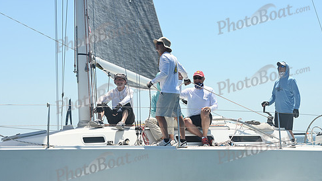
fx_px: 905
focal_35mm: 106
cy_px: 122
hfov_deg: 20.2
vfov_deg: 11.4
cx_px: 183
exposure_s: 1/1000
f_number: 7.1
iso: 320
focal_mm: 85
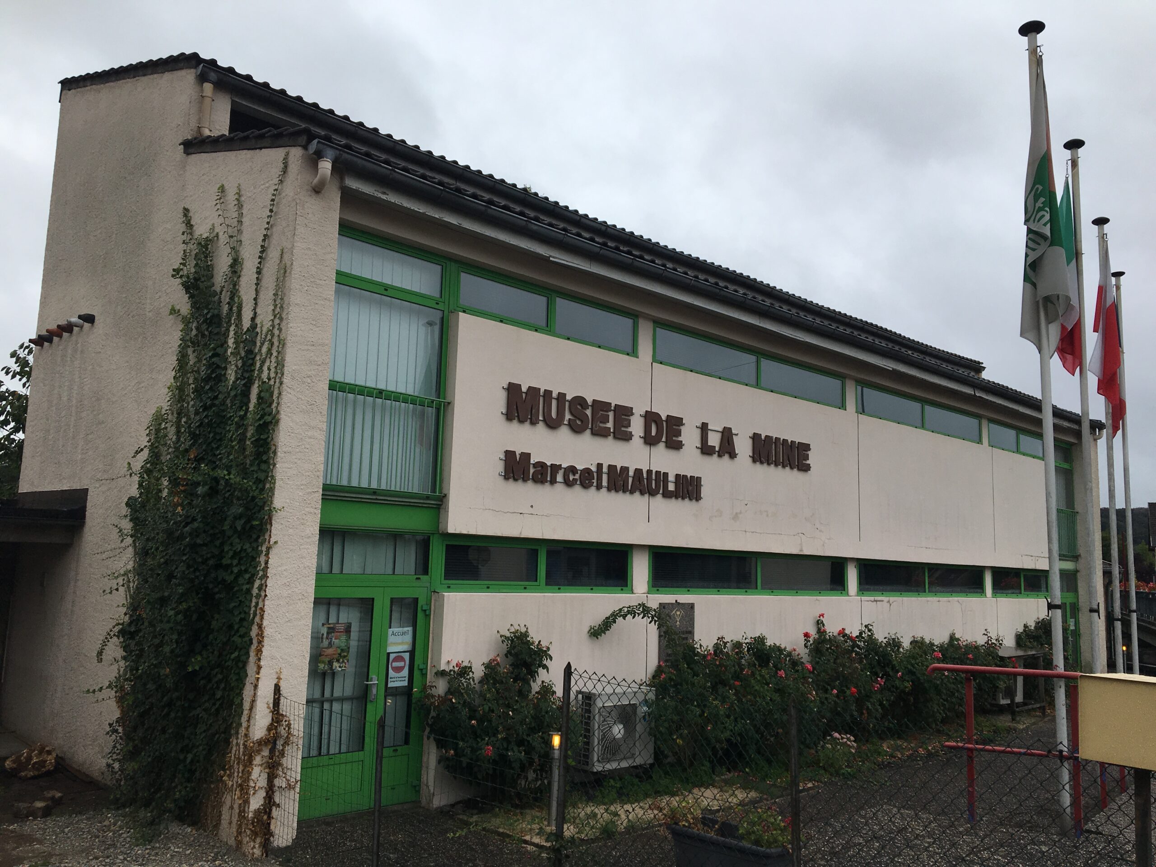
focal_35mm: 29
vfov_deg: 48.2
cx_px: 578
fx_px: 968
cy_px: 434
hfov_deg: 61.7
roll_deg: -1.6
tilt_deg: +8.3
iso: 25
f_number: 2.2
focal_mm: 4.15
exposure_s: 1/1304
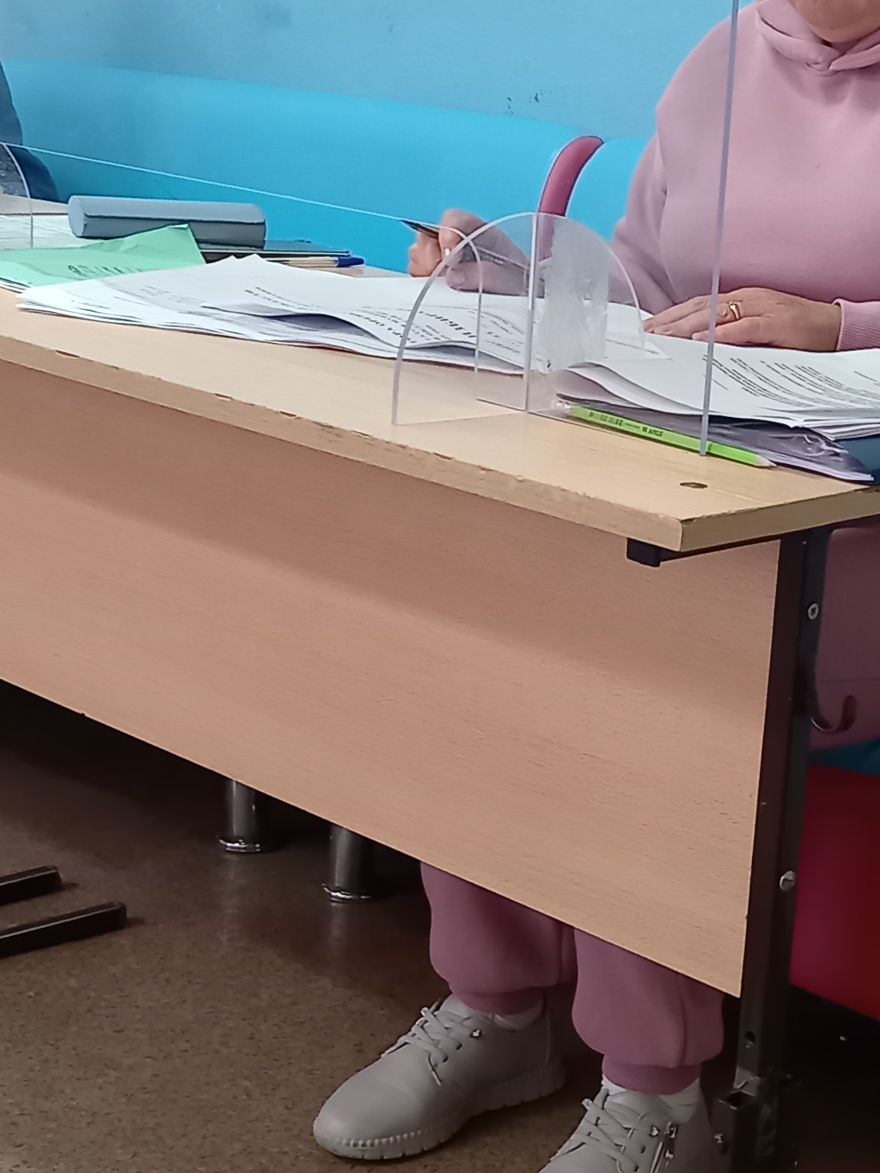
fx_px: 2373
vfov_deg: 27.7
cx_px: 803
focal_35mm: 70
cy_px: 454
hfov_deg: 20.6
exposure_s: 1/20
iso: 783
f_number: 1.8
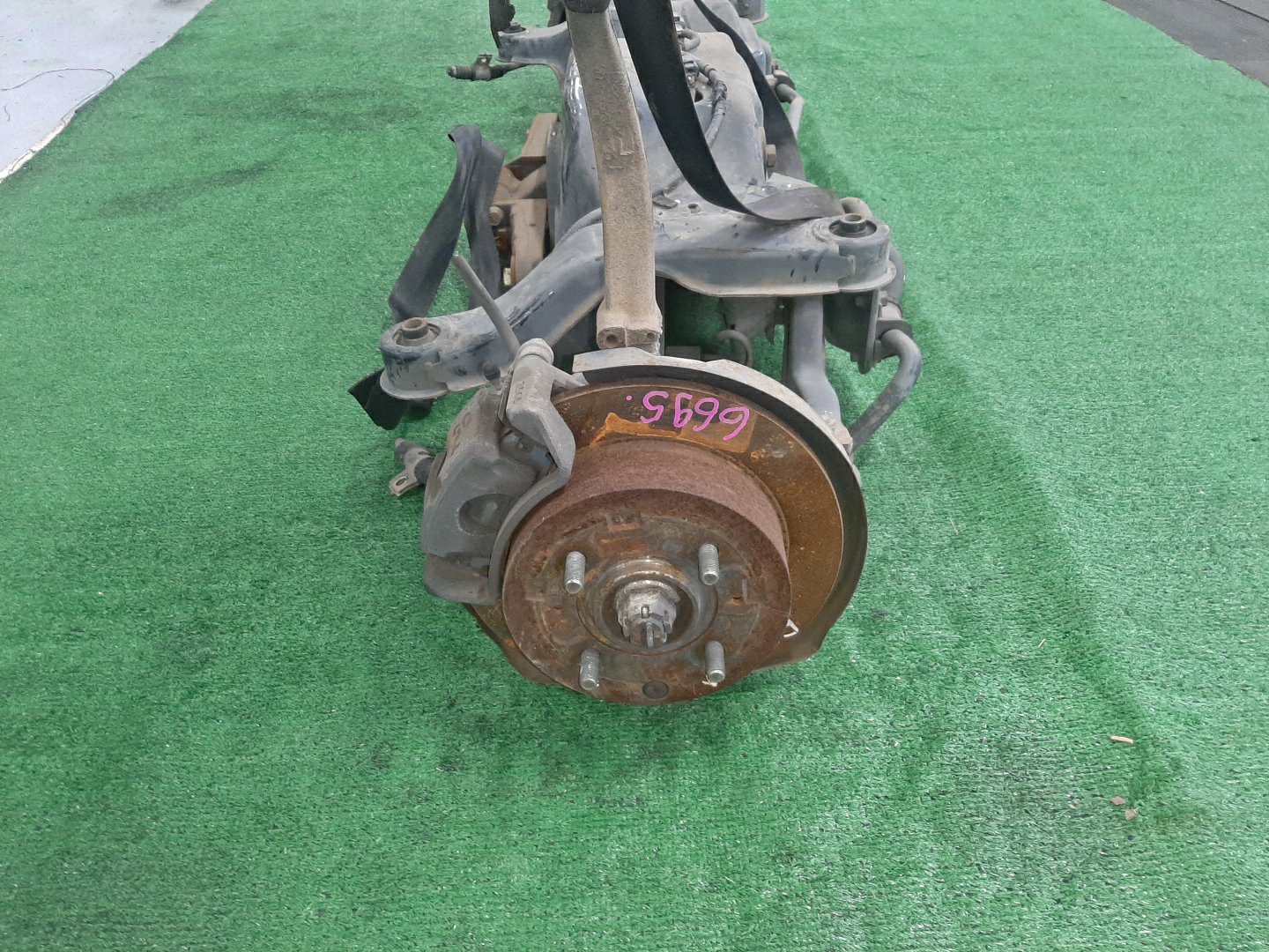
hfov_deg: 67.3
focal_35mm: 26
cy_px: 476
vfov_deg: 53.1
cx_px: 634
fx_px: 953
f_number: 1.7
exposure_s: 1/25
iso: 193
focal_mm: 3.93
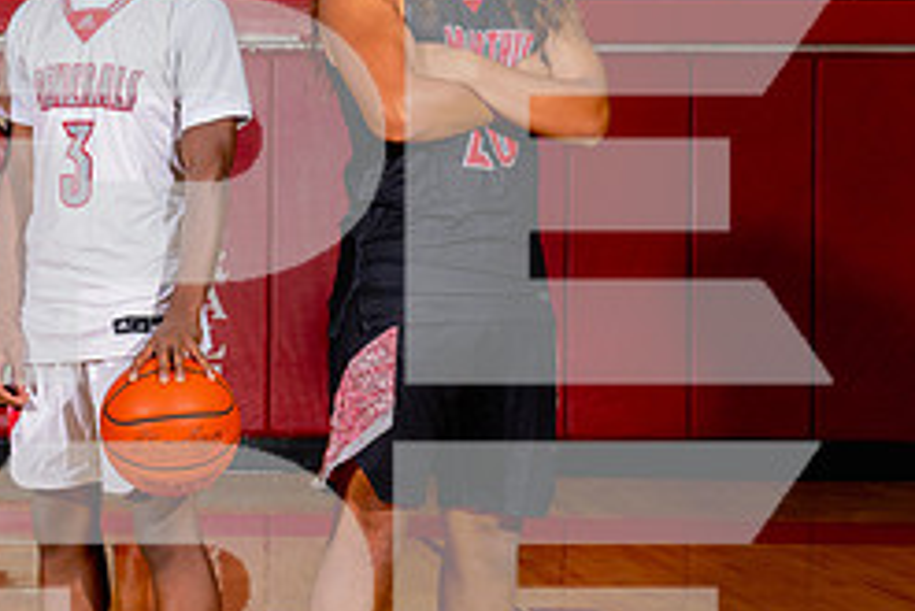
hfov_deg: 17.2
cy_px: 191
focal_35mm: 115
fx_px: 2925
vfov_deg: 11.9
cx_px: -111
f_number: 8
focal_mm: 49
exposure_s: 1/250
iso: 800
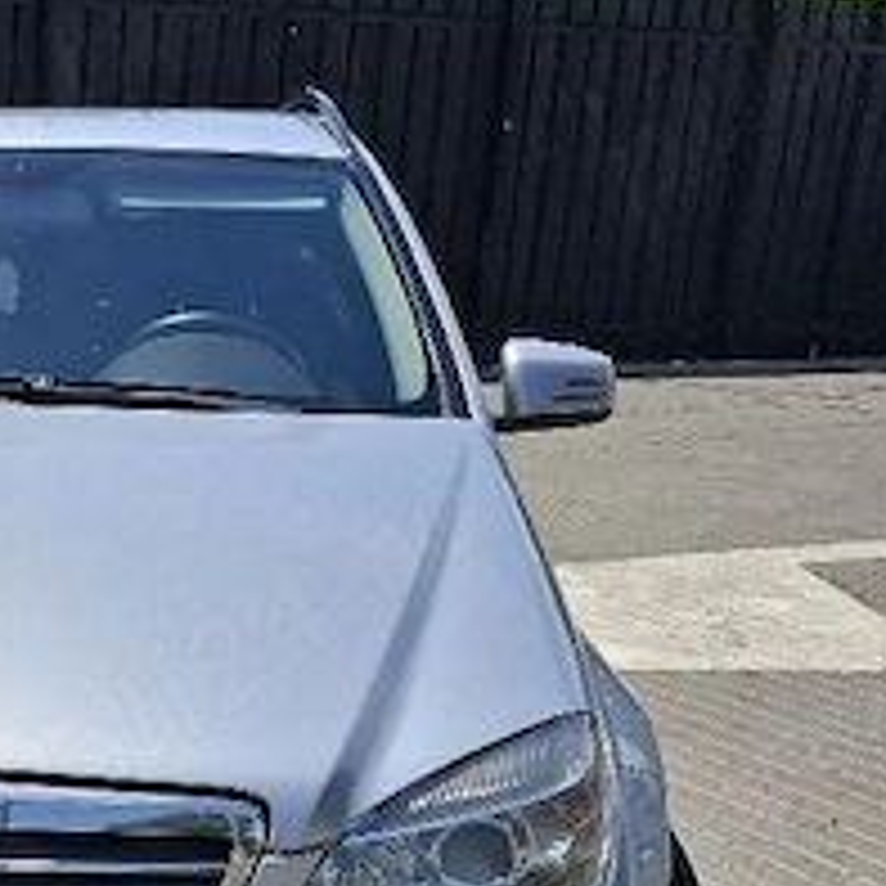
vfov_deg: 27.2
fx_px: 1795
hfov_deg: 23.7
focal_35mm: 62
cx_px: -328
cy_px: 715
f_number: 1.8
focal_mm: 5.54
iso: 50
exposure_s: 1/3333
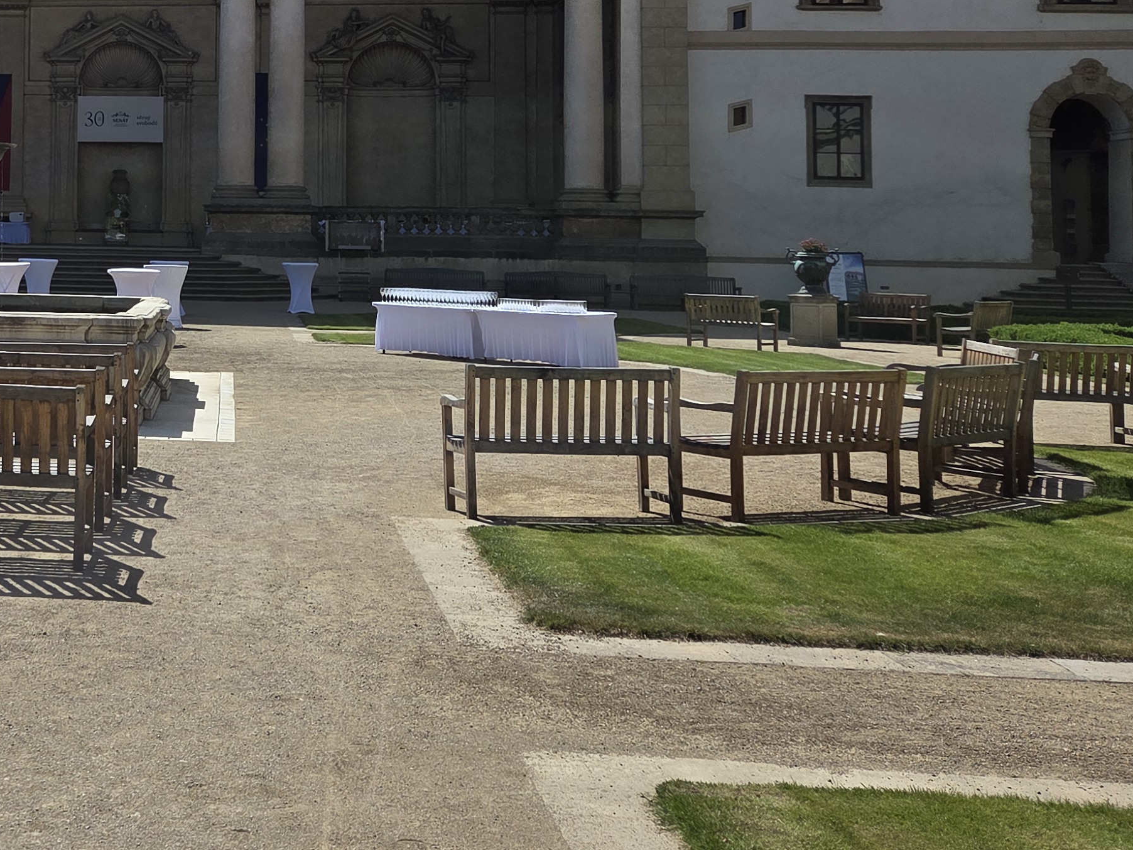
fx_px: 1669
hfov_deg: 34.5
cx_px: 31
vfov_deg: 27.8
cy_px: 125
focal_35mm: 51
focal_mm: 5.4
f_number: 1.8
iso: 80
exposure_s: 1/7075
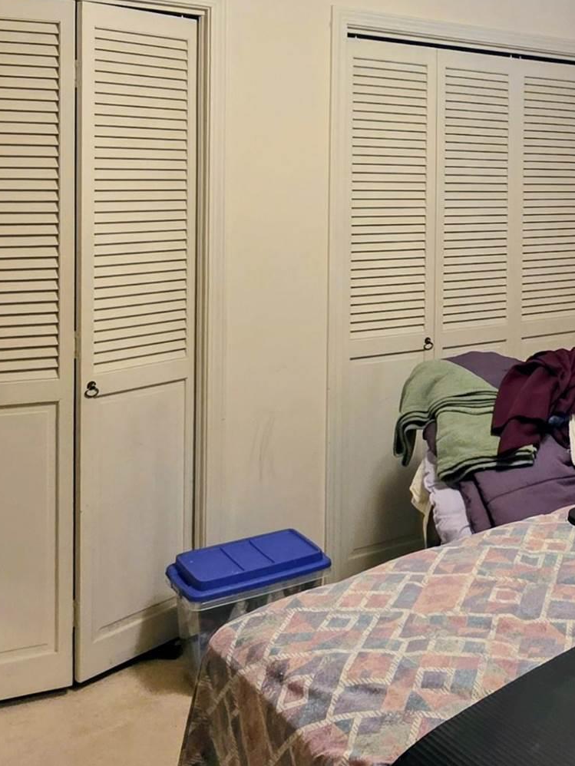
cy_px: 190
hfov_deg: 32.1
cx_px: 619
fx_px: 886
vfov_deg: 45.2
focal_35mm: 40
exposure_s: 1/60
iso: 160
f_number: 1.9
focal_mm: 2.2
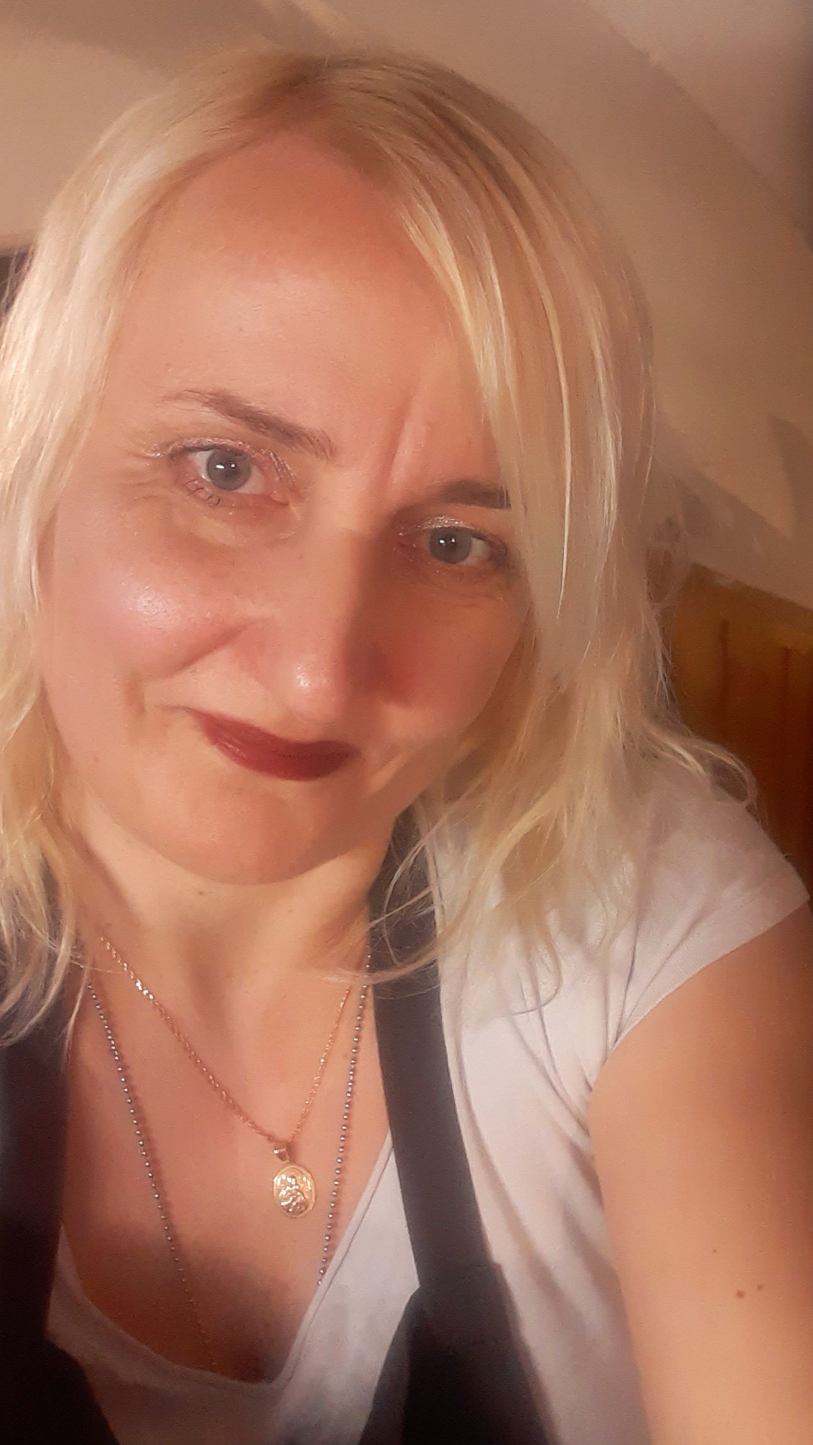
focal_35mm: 39
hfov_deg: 30.4
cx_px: 371
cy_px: 673
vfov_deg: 51.6
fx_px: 1495
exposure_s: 1/25
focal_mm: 2.66
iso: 200
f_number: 2
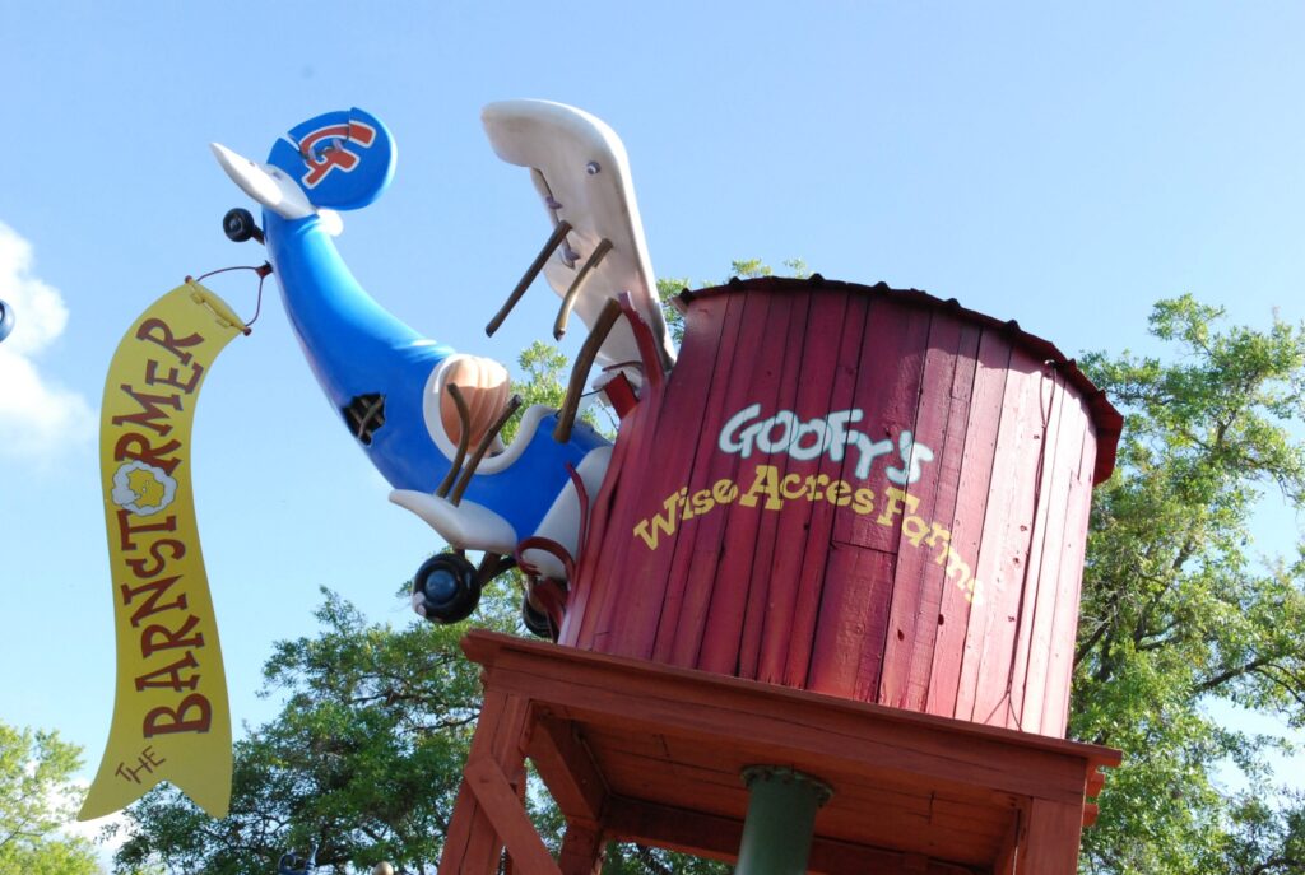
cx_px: 652
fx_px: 1634
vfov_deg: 30.0
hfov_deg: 43.5
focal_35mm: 45
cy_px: 438
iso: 1000
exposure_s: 1/400
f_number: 10
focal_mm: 30
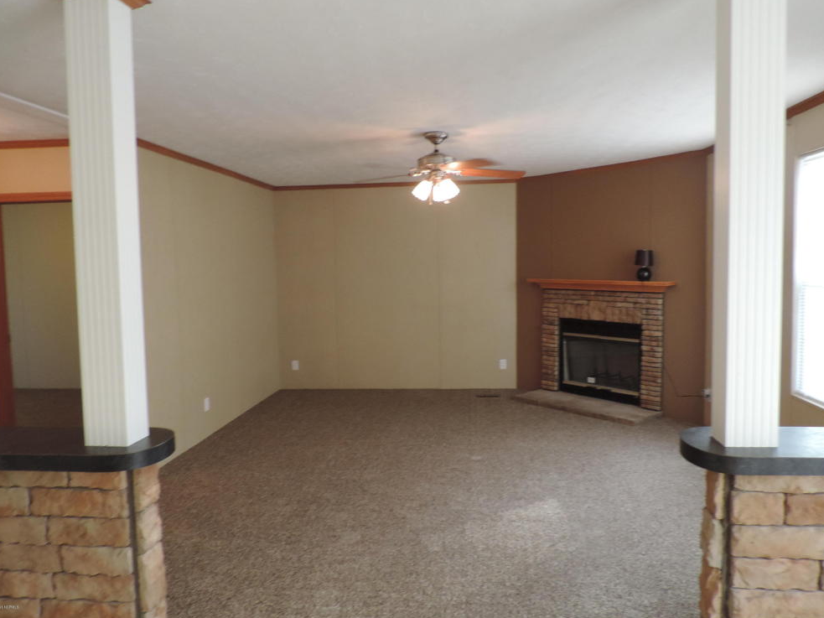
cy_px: 305
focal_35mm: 25
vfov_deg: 54.9
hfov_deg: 69.4
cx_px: 420
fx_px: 595
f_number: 3
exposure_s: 1/30
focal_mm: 4.3
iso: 360
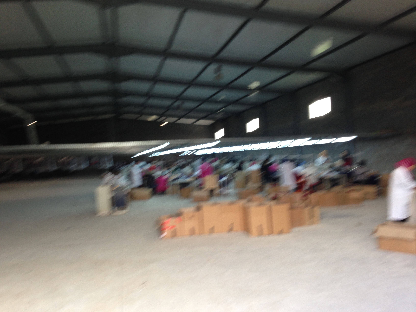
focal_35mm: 33
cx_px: 208
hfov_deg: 55.4
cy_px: 156
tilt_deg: -1.1
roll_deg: +4.3
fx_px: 397
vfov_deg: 42.9
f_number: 2.4
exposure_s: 1/20
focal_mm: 4.12
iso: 50
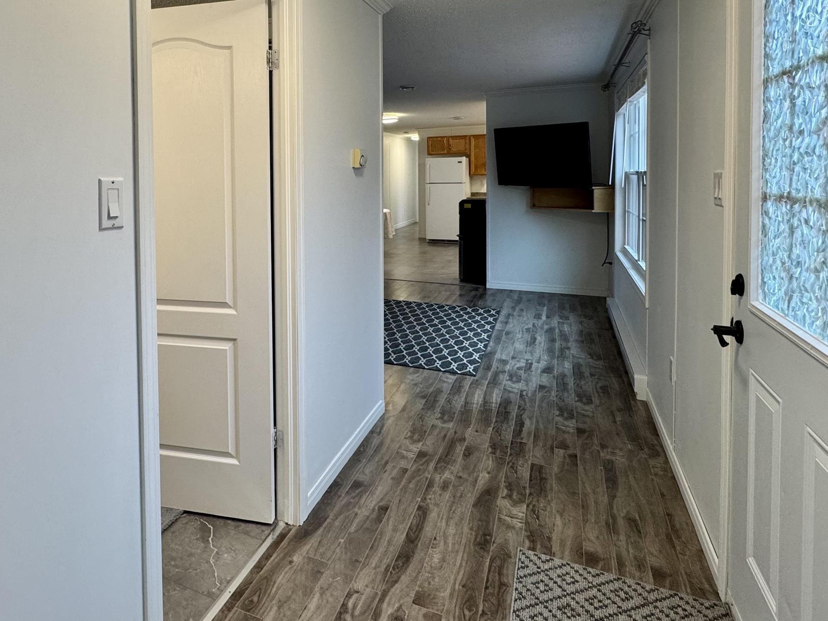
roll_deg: +1.2
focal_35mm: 22
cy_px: 190
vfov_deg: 59.2
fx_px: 526
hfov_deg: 74.9
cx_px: 303
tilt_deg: -1.4
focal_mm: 2.22
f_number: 2.2
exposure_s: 1/120
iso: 160
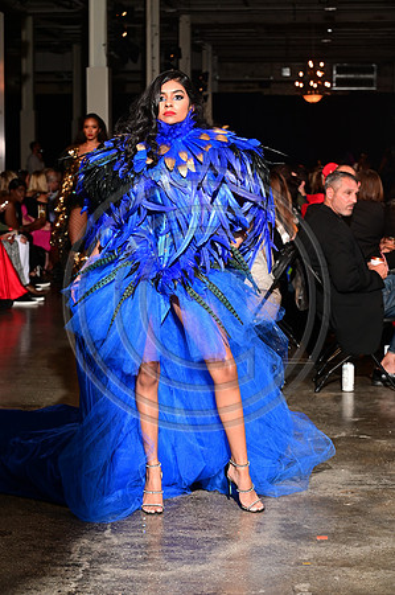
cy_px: 298
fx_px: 1287
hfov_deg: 17.5
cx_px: 198
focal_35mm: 78
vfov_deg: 26.0
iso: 1000
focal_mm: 78
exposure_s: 1/125
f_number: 6.3
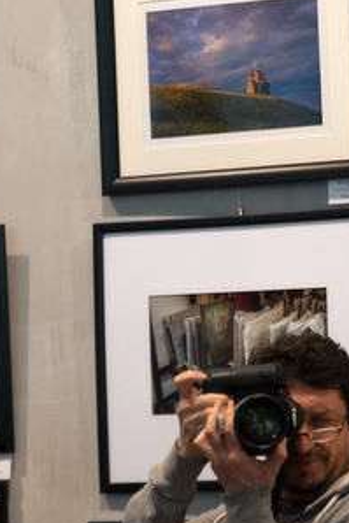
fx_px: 2716
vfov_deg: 11.0
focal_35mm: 187
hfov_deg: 7.3
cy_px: 285
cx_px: 400
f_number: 5
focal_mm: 62
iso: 1600
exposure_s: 1/100
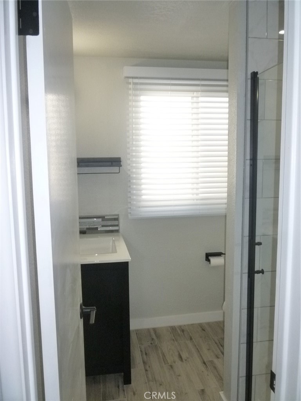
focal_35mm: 29
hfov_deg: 48.2
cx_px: 150
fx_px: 336
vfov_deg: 61.7
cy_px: 200
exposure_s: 1/160
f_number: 3.3
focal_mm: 5.2
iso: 400
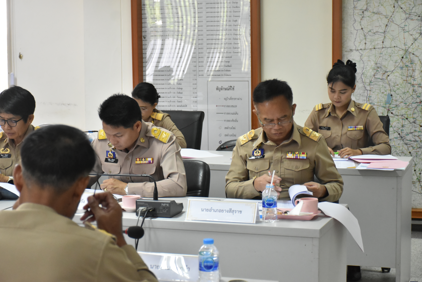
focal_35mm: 78
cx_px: 211
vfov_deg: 17.5
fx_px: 915
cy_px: 141
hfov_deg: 26.0
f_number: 5.6
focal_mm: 52
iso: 3200
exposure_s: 1/125
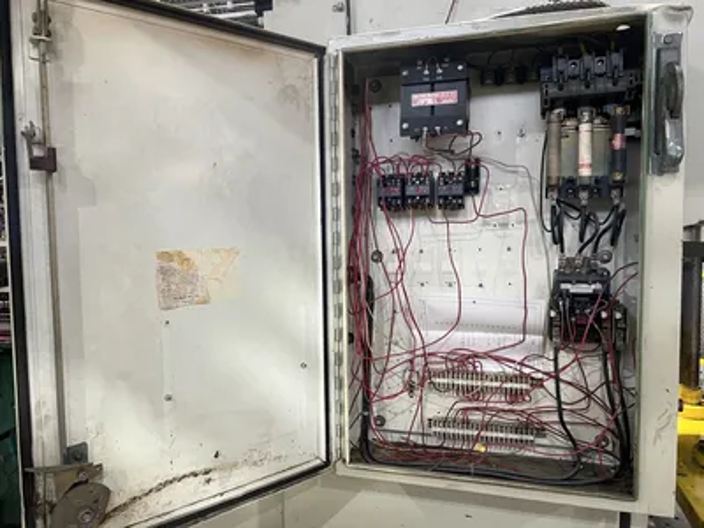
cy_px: 264
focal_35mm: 26
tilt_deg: -4.3
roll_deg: +0.8
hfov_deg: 67.3
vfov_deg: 53.1
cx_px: 352
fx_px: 529
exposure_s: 1/60
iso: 160
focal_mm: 5.7
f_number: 1.5
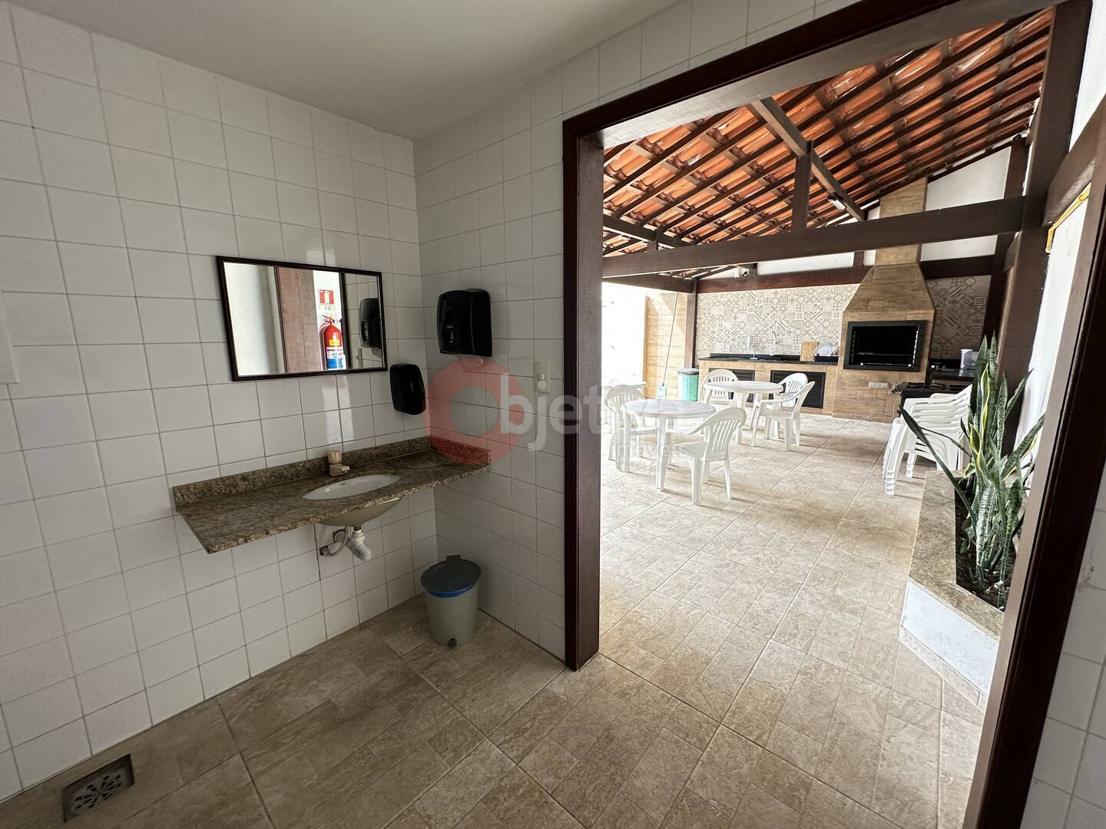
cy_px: 414
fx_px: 447
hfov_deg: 102.1
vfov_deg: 85.7
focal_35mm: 14
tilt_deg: -9.5
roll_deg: -1.0
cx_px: 553
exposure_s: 1/99
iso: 125
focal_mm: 2.22
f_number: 2.2
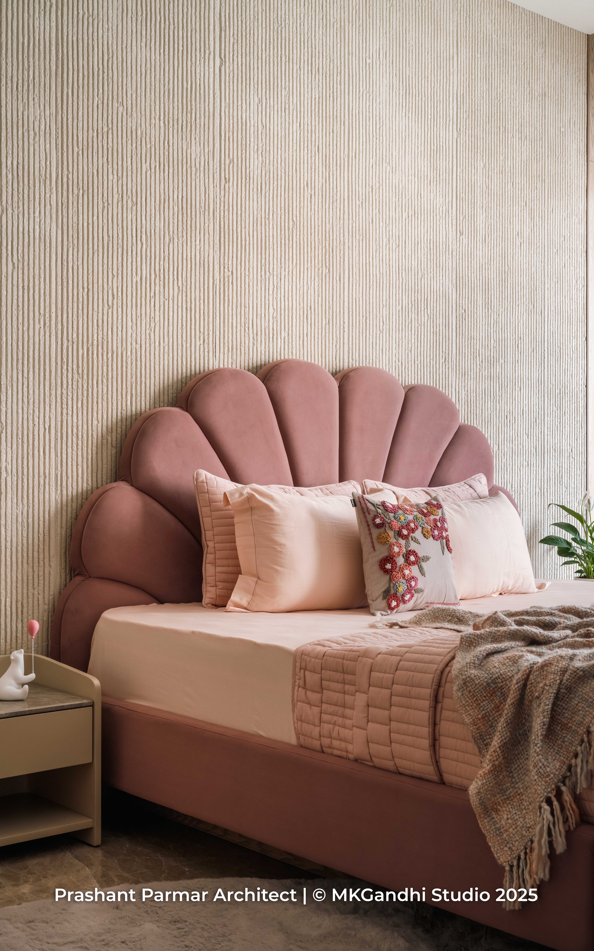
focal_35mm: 43
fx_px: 1114
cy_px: 475
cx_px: 296
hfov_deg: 29.9
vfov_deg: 46.2
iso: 160
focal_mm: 42
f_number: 11
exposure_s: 3
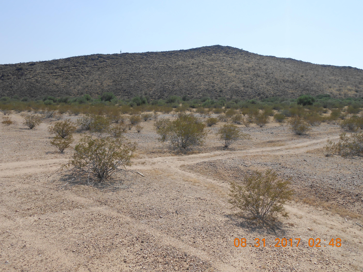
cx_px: 182
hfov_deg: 60.0
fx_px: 315
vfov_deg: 46.8
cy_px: 136
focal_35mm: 30
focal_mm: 5.3
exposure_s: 1/1000
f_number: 3.8
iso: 80
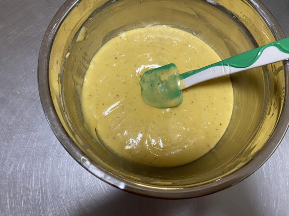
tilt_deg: -75.7
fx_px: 217
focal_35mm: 26
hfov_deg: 67.3
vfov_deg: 53.0
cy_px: 108
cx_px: 144
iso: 125
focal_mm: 4.25
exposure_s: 1/50
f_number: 1.8
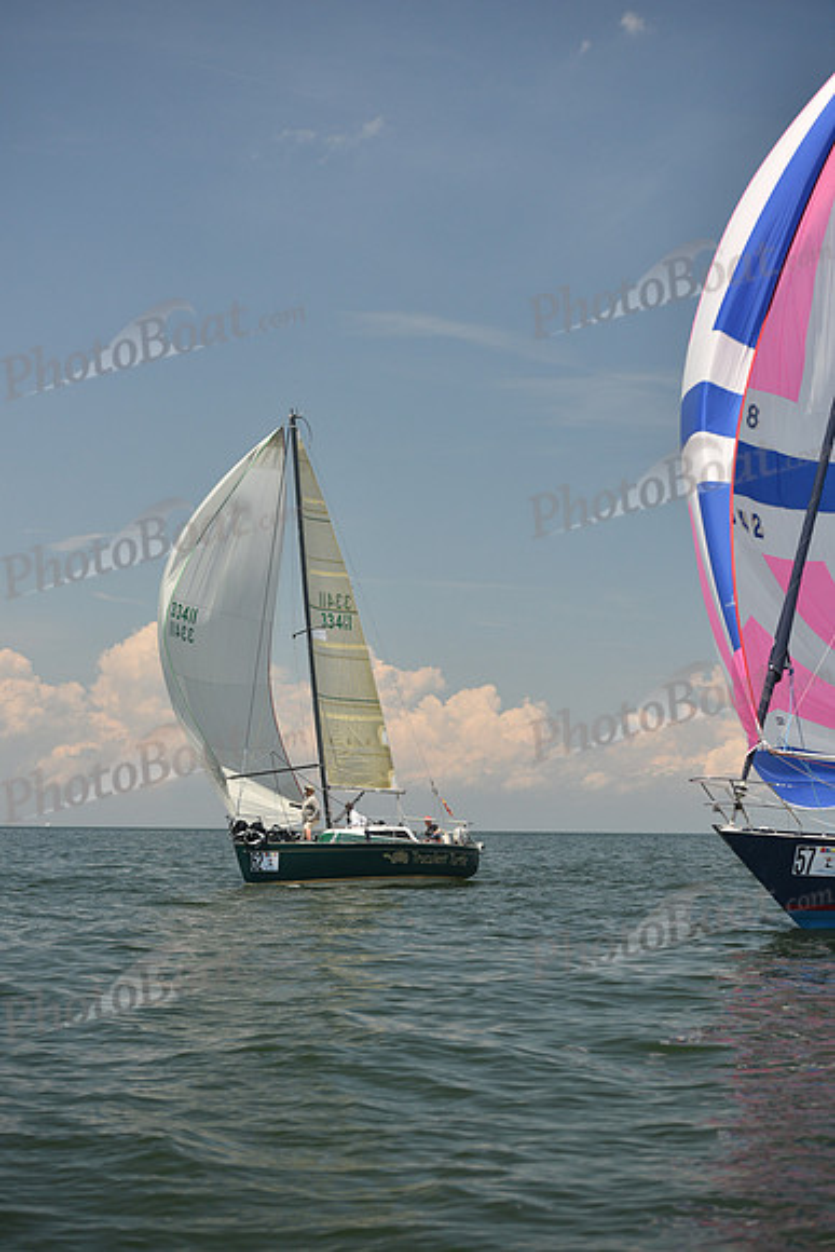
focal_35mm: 70
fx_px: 2434
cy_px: 626
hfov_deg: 19.5
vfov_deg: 28.8
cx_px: 418
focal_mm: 70
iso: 320
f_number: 3.5
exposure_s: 1/2000
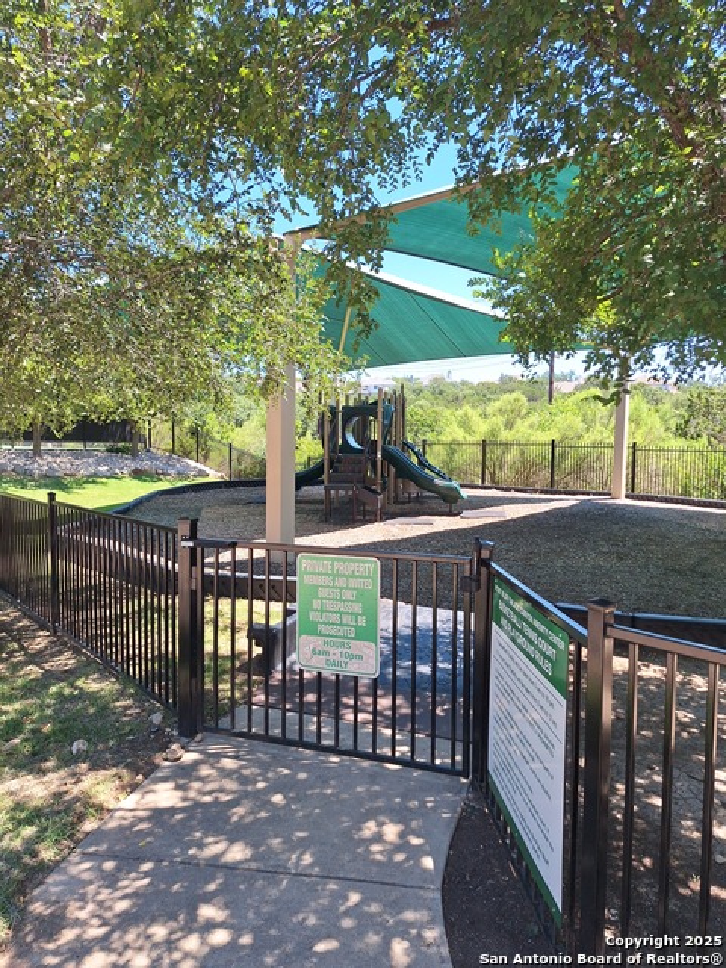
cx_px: 363
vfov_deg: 73.9
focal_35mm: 23
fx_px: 643
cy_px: 484
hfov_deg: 58.9
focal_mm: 5.54
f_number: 1.8
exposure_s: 1/763
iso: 40
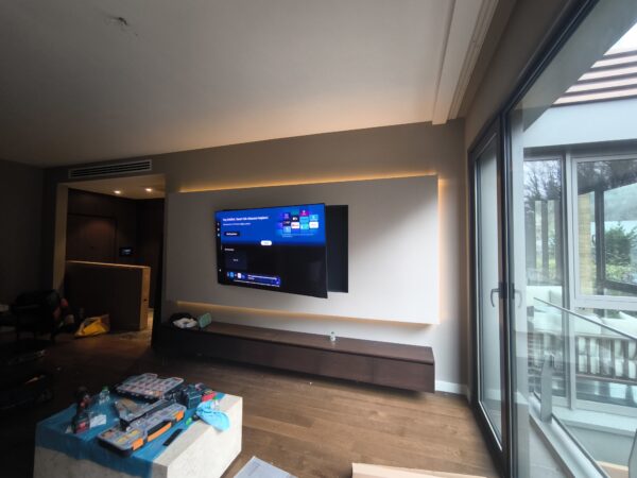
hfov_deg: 98.2
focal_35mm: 15
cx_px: 318
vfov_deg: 81.7
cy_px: 239
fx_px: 276
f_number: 2.2
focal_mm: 1.91
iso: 250
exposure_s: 1/50
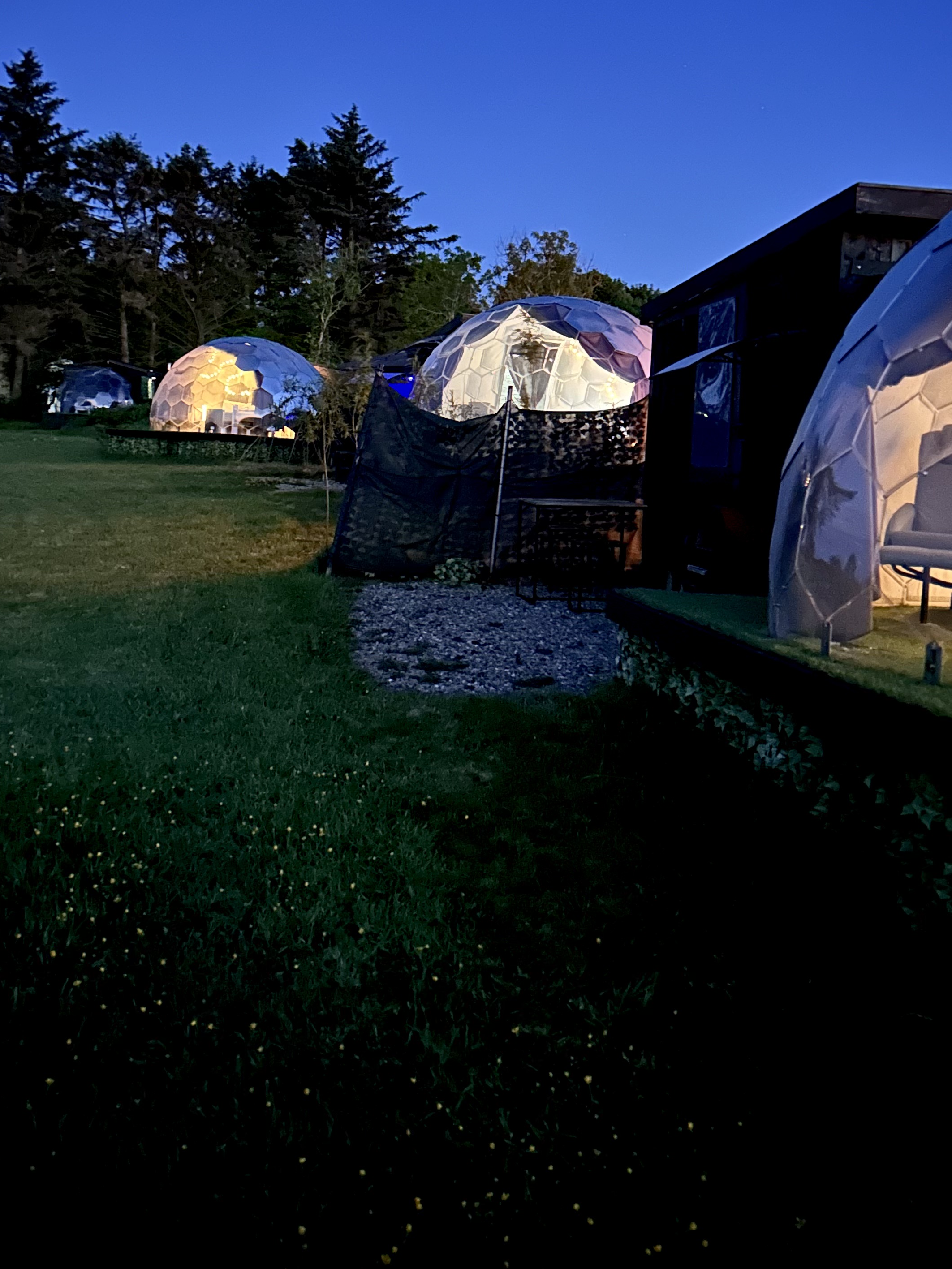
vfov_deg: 49.8
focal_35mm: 37
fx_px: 1357
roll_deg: -3.7
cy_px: 499
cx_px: 485
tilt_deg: -0.7
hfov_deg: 38.7
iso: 1600
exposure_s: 1/5
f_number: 1.5
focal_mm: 5.7
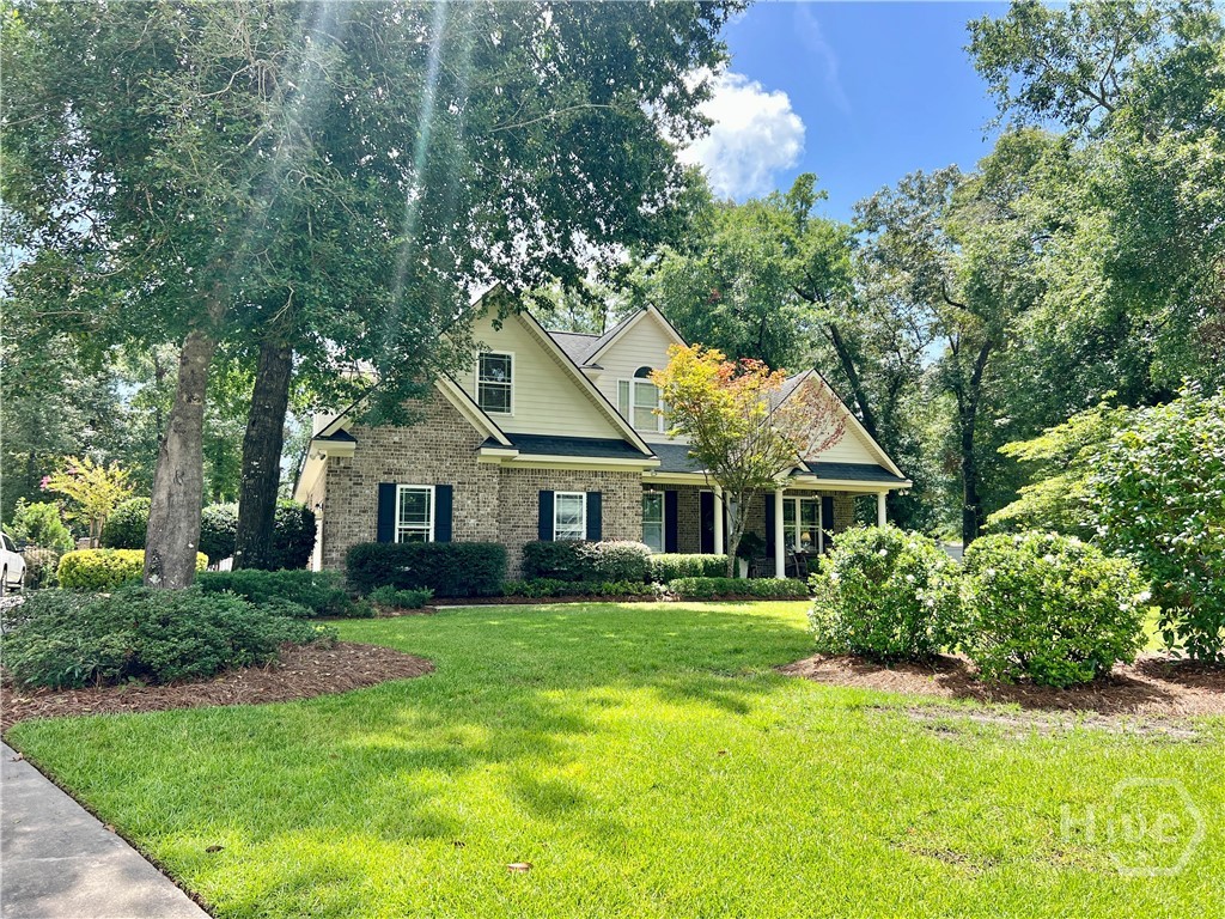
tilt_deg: +5.2
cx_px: 612
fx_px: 920
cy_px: 460
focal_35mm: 26
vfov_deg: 53.1
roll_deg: +0.1
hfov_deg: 67.3
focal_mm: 5.7
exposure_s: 1/1280
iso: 50
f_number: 1.5
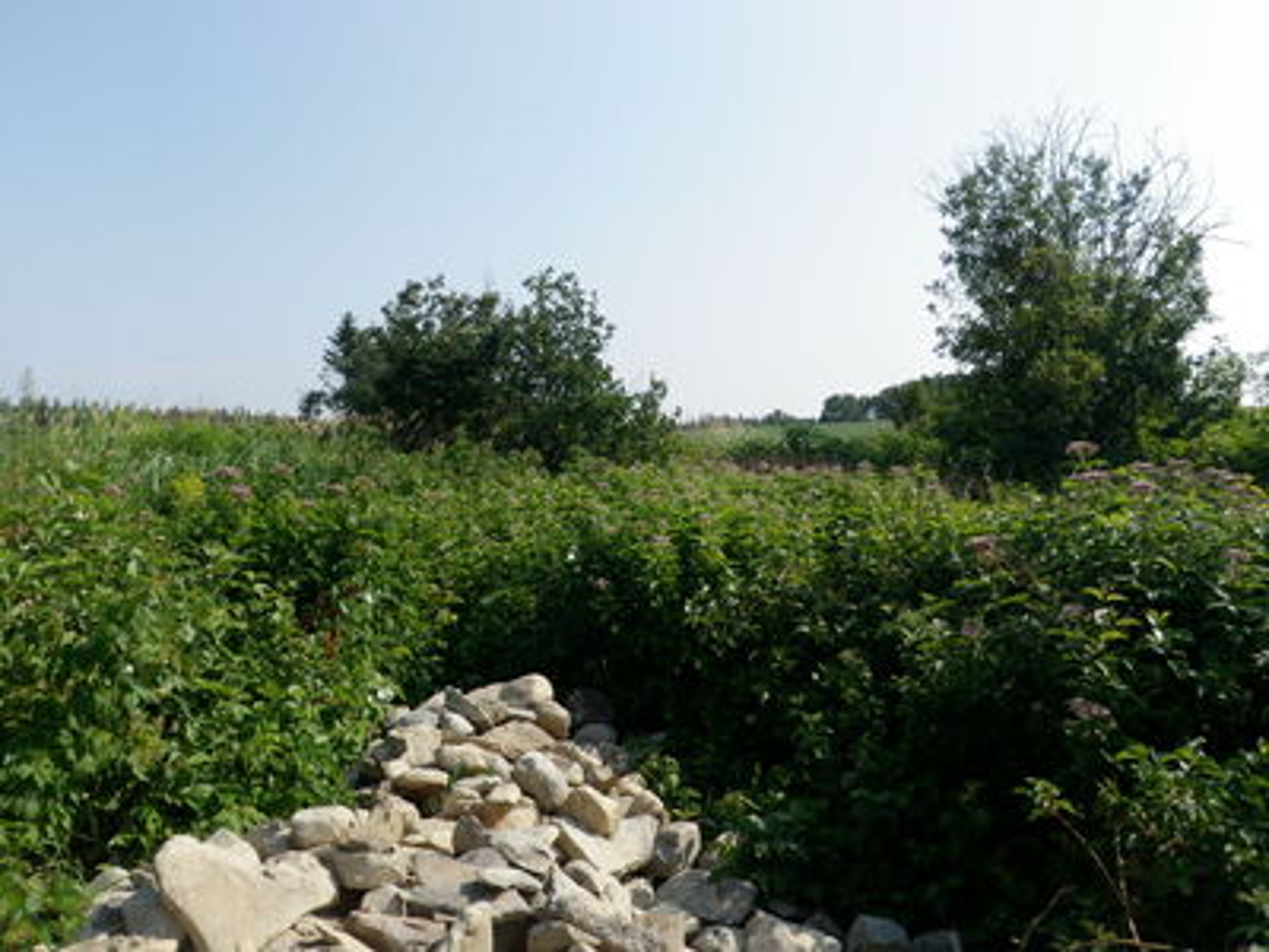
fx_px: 1026
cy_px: 476
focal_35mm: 28
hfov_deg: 63.4
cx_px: 634
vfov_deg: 49.7
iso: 50
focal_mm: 5
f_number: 5
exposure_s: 1/250
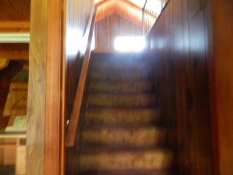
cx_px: 116
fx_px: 168
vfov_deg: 54.9
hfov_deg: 69.4
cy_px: 88
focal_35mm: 25
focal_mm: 4.5
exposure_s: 1/10
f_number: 3.1
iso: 560
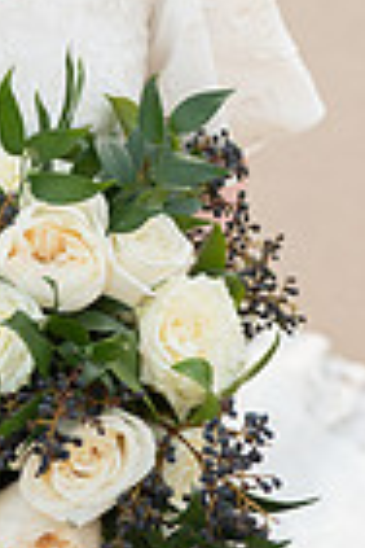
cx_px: -10
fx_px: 1506
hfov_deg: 13.6
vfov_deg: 20.0
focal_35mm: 99
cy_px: 12
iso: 1000
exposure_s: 1/400
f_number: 2.8
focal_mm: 31
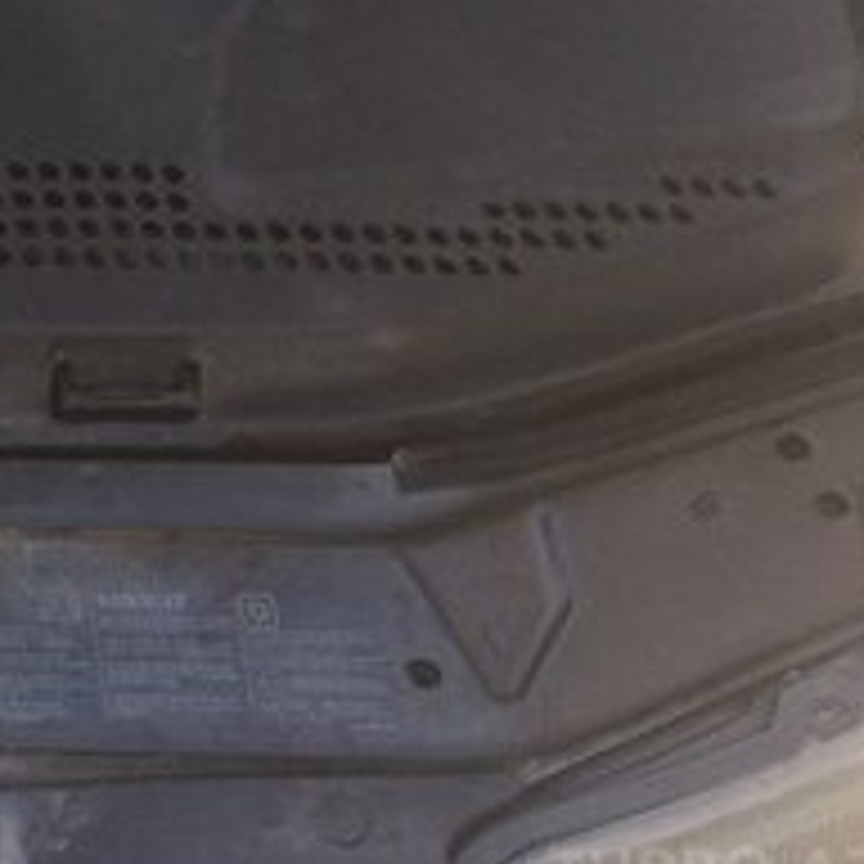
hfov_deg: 17.0
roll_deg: +0.1
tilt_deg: -44.4
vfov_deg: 18.7
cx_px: -576
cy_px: -160
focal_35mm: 88
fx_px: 2485
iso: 32
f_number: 2.2
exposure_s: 1/145
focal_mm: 4.15
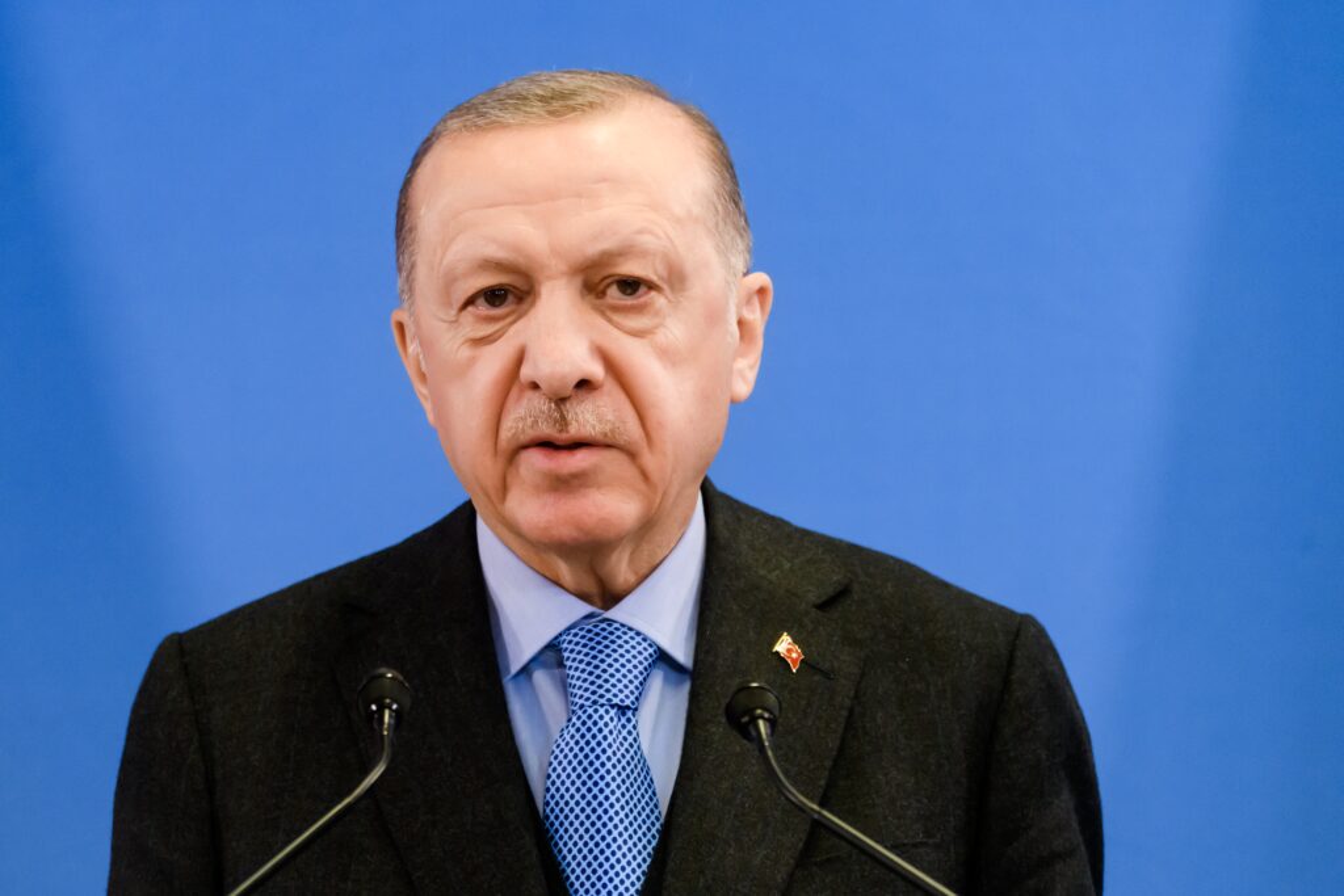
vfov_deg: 4.3
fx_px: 12016
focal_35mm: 322
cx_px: 572
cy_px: 442
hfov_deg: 6.4
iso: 3200
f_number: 5.6
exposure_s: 1/200
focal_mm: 280
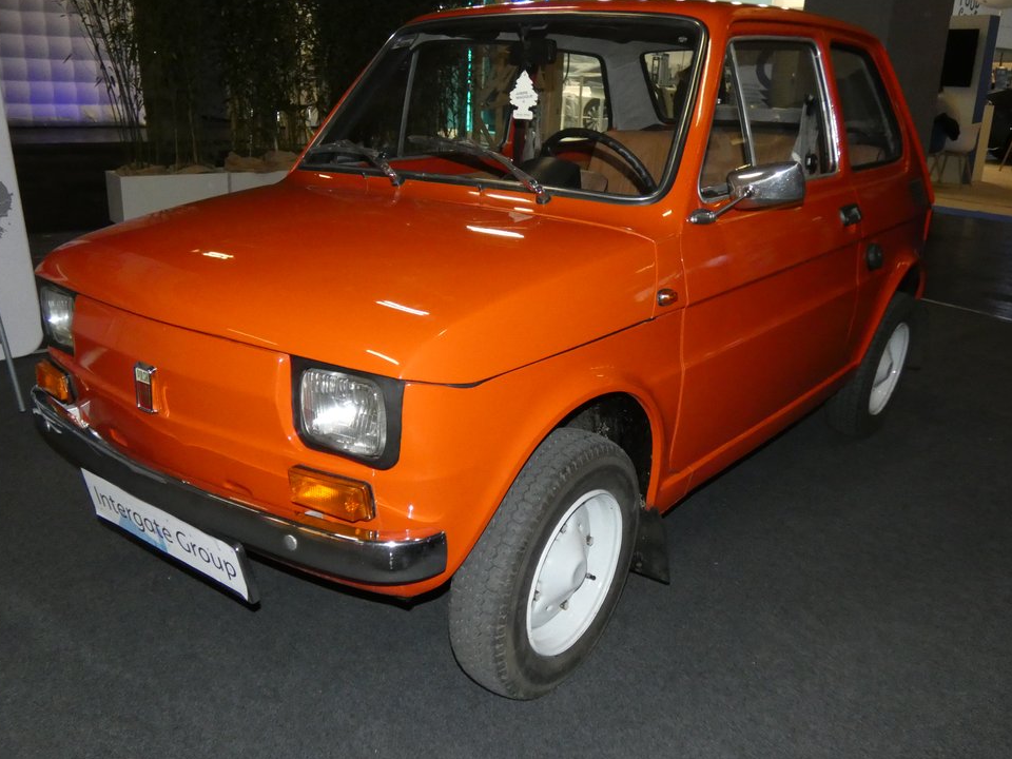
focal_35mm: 32
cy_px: 375
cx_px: 490
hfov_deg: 56.8
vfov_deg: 44.2
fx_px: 936
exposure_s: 1/320
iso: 800
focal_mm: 5.3
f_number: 3.3
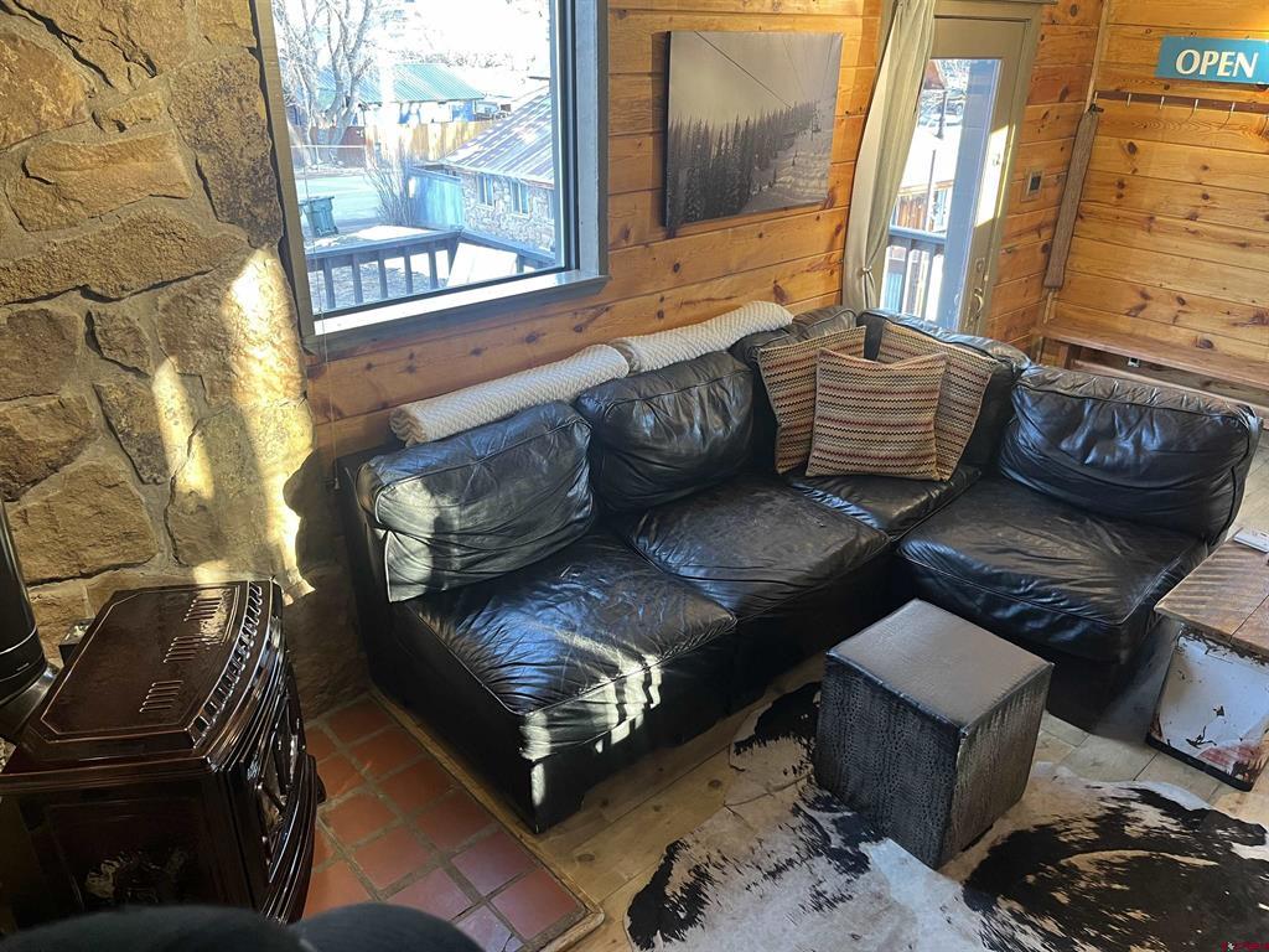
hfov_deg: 67.3
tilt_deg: -25.2
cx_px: 634
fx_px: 953
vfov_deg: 53.1
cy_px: 476
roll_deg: +0.1
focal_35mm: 26
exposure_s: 1/60
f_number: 1.6
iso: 250
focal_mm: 5.1
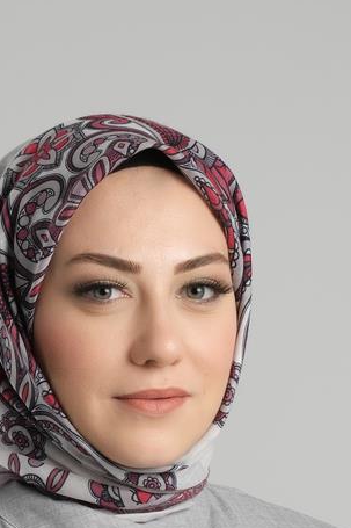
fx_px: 2605
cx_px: 81
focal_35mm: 178
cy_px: 585
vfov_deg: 11.4
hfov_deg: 7.7
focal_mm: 30.2
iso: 125
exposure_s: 1/256
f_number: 7.1
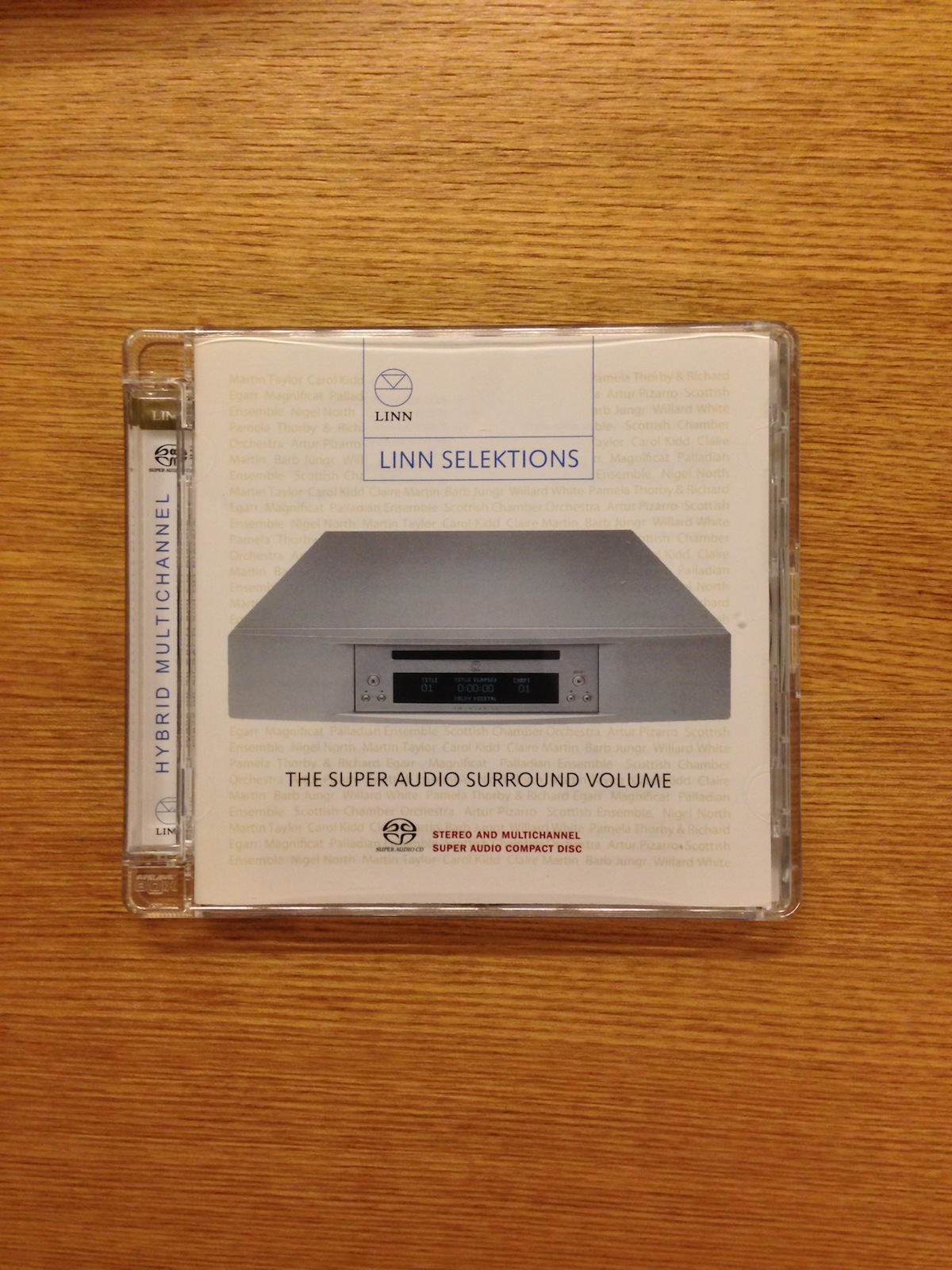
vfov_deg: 55.4
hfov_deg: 42.9
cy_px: 635
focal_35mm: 33
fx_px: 1210
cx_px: 476
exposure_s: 1/20
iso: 160
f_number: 2.4
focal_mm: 4.13
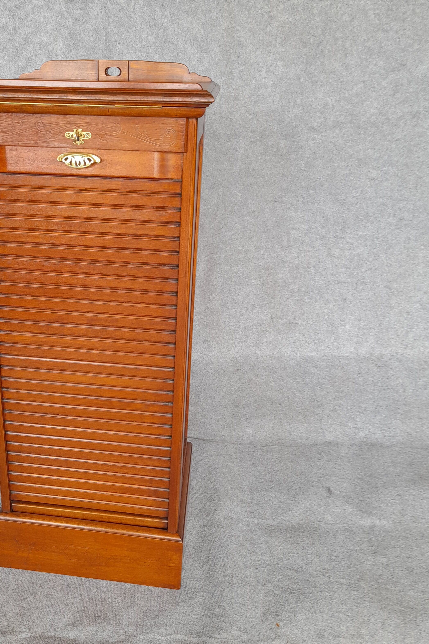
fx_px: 590
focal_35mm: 33
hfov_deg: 39.4
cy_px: 304
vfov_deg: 57.2
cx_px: 137
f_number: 2
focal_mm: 4.6
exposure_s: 1/60
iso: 80
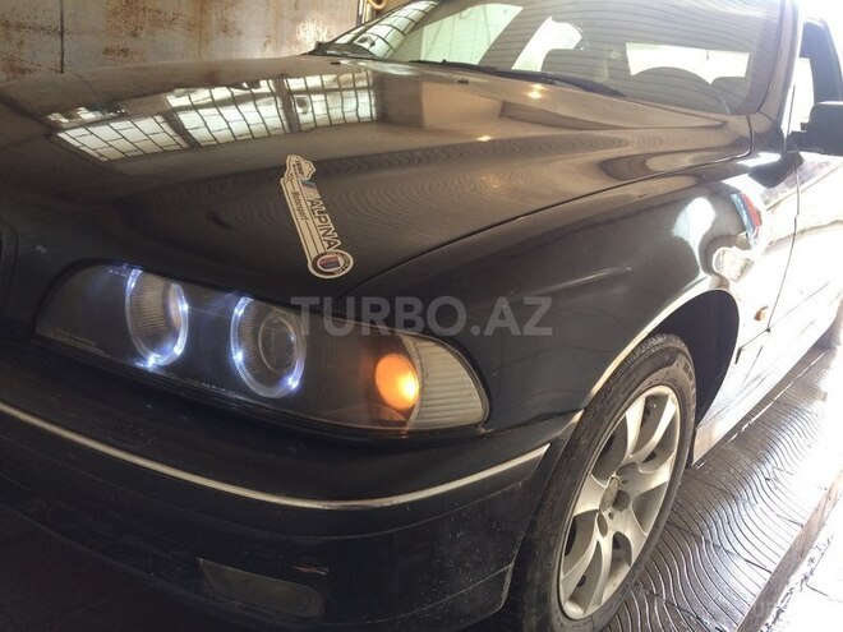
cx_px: 422
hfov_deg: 61.7
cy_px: 316
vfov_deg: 48.2
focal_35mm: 29
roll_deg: -8.4
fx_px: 706
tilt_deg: -18.1
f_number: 2.2
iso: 64
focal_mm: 4.15
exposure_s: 1/100
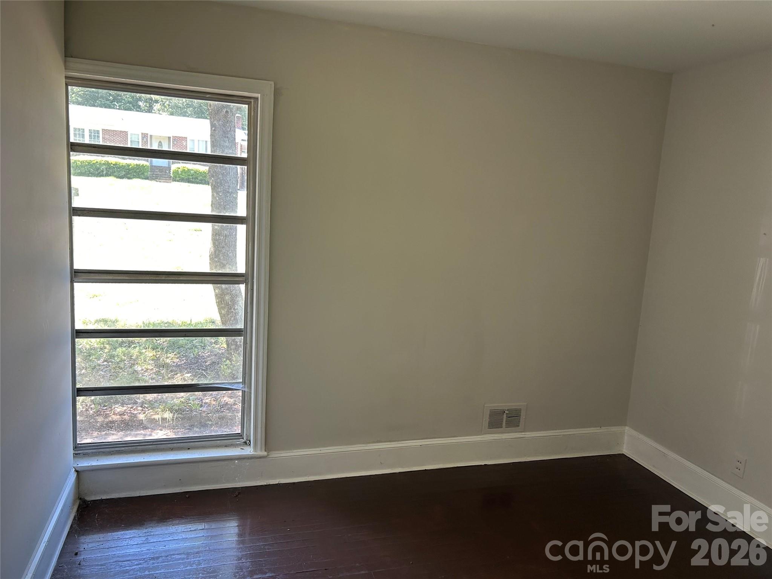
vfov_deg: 53.1
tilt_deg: -8.5
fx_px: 580
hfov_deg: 67.3
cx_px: 386
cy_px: 290
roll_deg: -2.9
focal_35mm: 26
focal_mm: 5.7
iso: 100
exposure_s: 1/121
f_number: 1.5
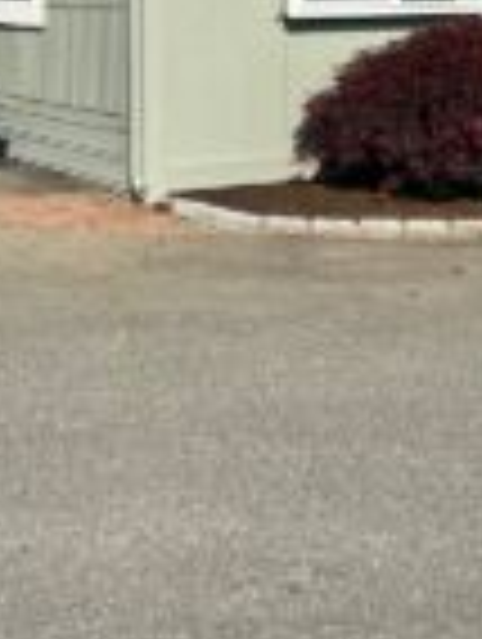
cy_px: -18
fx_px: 1351
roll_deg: +0.5
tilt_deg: -1.1
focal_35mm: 73
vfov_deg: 25.2
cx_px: 144
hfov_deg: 20.1
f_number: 1.5
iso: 50
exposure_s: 1/4831
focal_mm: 5.7
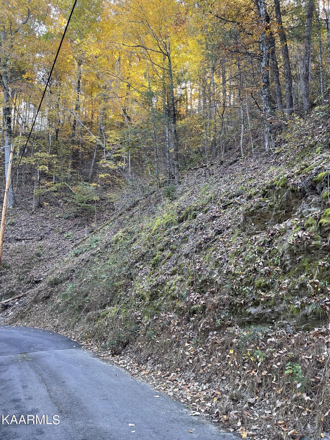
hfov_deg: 53.1
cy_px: 220
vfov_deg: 67.3
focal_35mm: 26
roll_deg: -1.8
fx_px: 330
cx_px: 165
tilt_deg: +12.2
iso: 125
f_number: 1.6
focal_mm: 5.1
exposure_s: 1/110
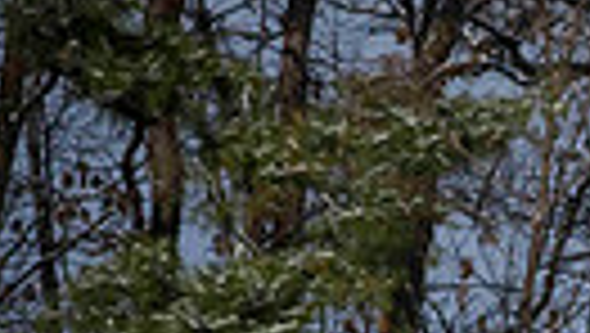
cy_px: 740
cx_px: 1058
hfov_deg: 3.9
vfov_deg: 2.2
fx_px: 8707
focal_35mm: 556
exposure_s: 1/1000
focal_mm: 120
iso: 640
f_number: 16
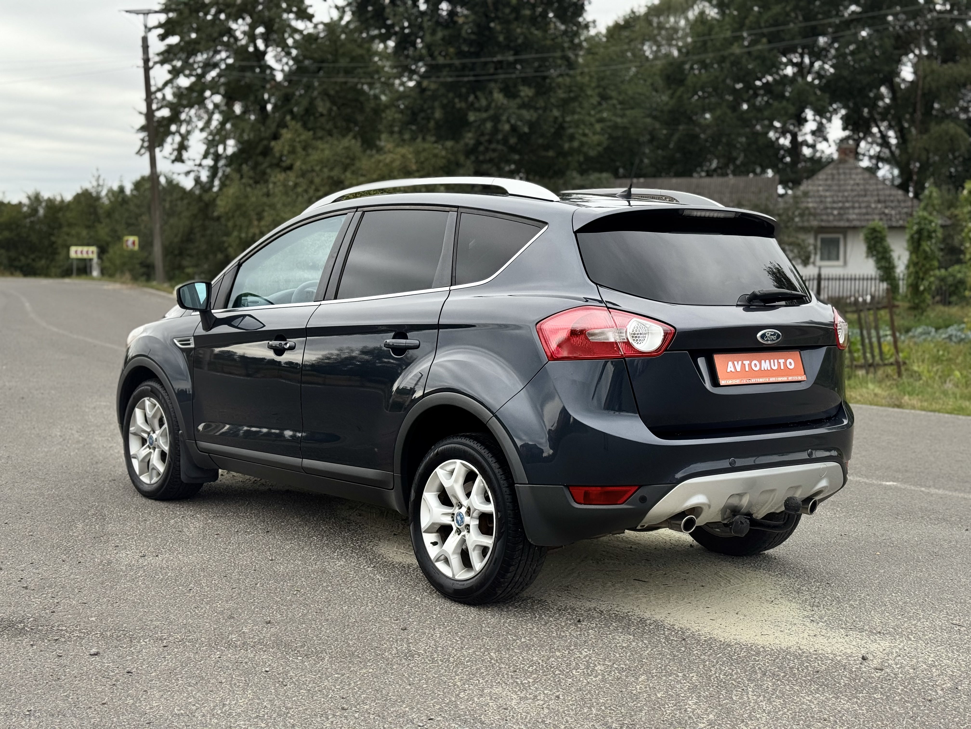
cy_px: 364
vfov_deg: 30.3
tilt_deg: -4.7
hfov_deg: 39.7
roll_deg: +0.0
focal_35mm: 48
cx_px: 486
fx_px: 1346
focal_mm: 6.76
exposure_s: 1/651
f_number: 1.78
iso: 64
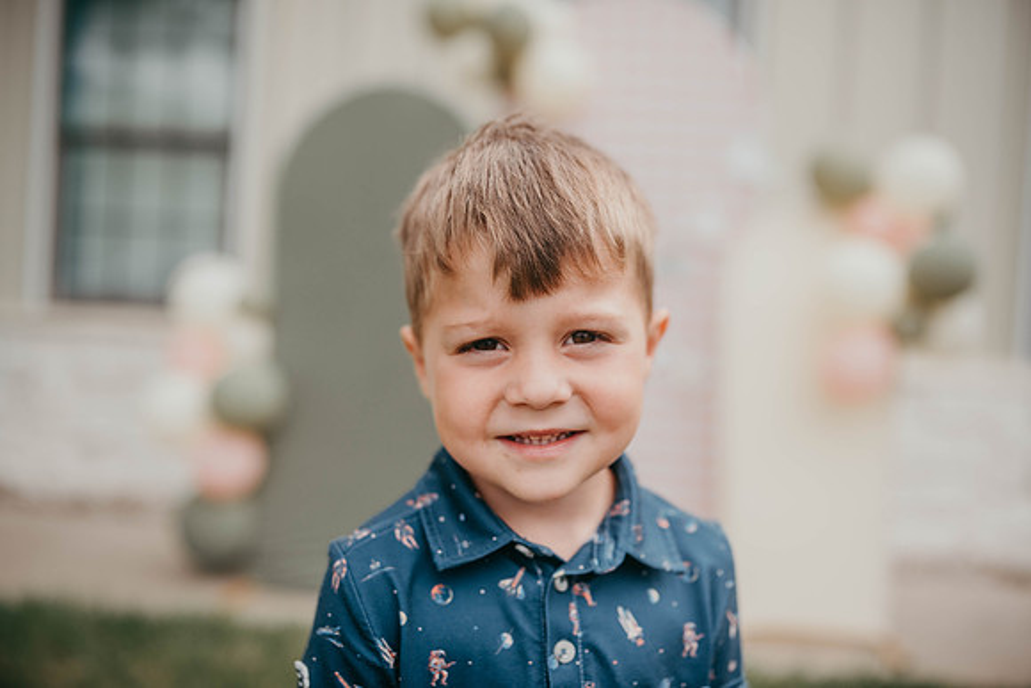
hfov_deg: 54.4
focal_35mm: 35
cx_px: 516
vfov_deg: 37.9
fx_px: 1003
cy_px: 344
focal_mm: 35
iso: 50
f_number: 1.8
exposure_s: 1/2000
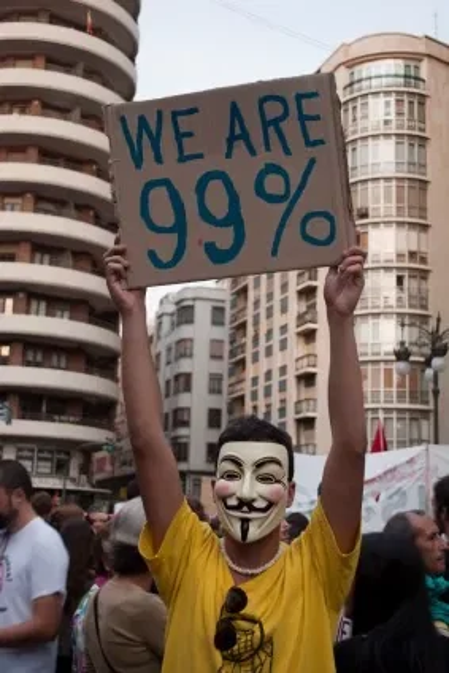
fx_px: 953
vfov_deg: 38.9
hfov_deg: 26.5
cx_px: 224
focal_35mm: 51
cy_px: 336
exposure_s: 1/30
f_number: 5
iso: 100
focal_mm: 34
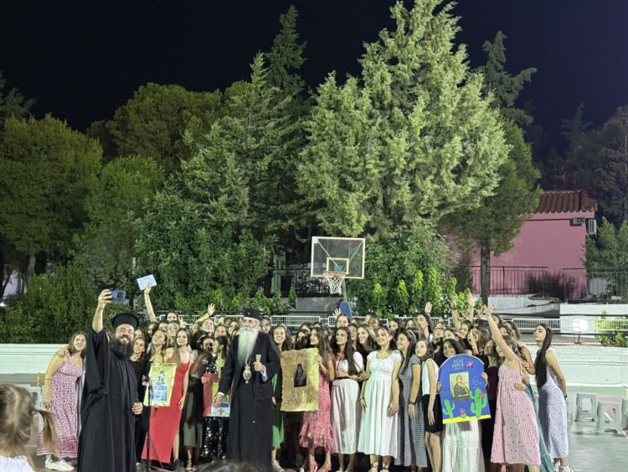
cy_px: 236
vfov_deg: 30.3
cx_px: 314
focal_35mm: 48
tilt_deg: +5.1
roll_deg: -0.4
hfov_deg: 39.6
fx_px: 871
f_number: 1.78
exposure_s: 1/25
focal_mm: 6.76
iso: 640
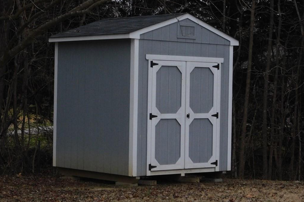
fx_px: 878
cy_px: 108
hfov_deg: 19.6
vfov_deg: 13.2
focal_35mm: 104
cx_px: 152
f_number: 4.6
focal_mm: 17.6
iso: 720
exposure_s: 1/60
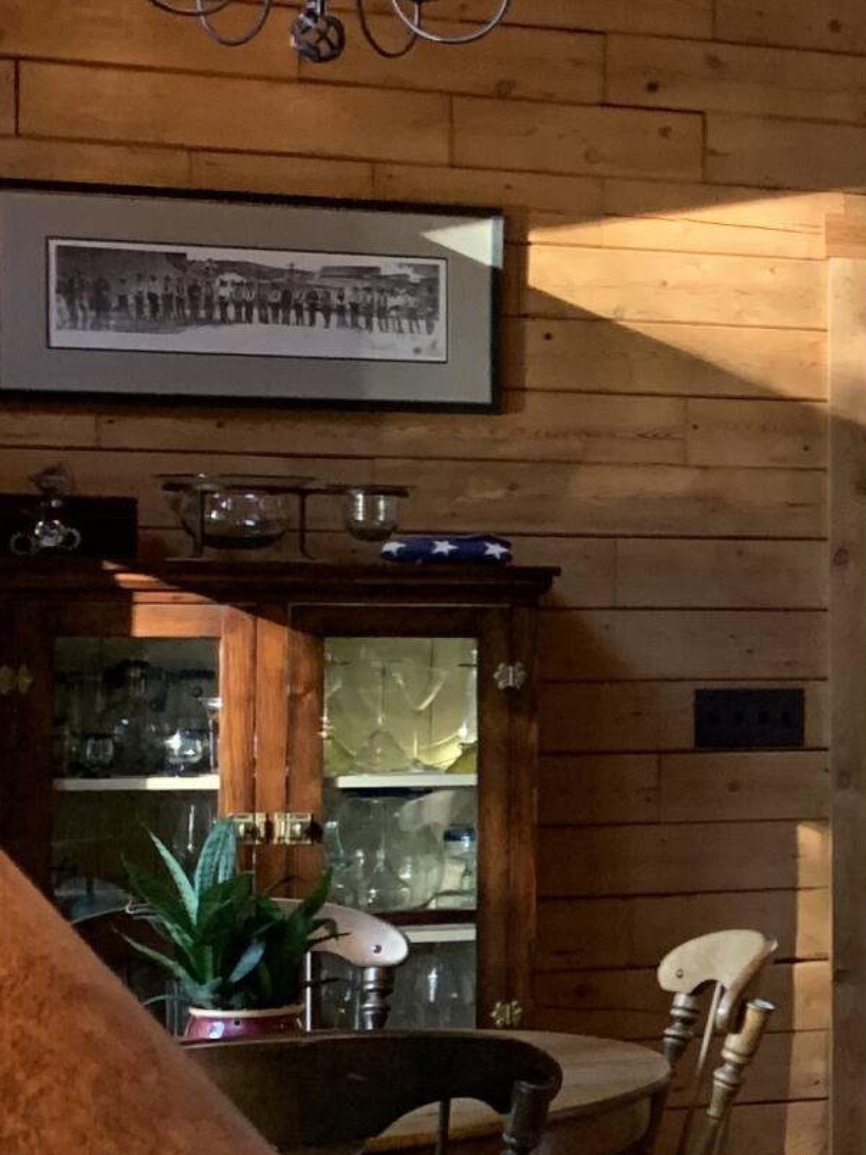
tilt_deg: -0.8
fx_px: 3236
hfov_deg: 12.9
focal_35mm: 97
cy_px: 675
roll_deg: -1.4
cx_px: 1822
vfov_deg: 20.2
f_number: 1.8
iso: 200
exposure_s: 1/60
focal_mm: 4.25
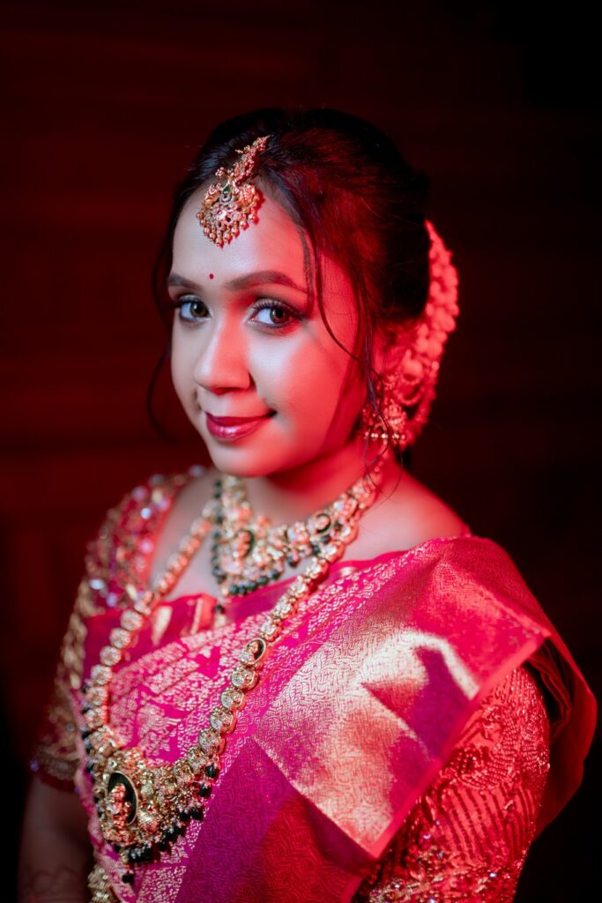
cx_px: 301
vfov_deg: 54.4
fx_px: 878
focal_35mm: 35
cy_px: 452
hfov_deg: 37.9
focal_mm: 35
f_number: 1.4
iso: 200
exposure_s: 1/200
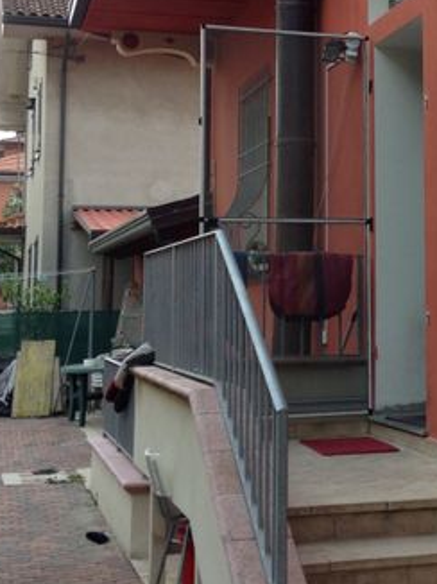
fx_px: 1365
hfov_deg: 17.8
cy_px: 159
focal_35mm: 81
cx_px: 424
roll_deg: -0.6
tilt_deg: +9.6
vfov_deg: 23.9
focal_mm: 4.12
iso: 50
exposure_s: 1/221
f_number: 2.4
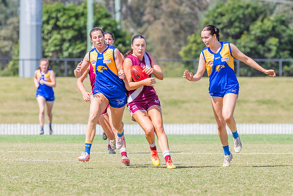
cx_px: 137
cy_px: 88
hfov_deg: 4.1
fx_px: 4047
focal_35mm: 497
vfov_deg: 2.8
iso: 800
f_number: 10
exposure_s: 1/1250
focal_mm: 420
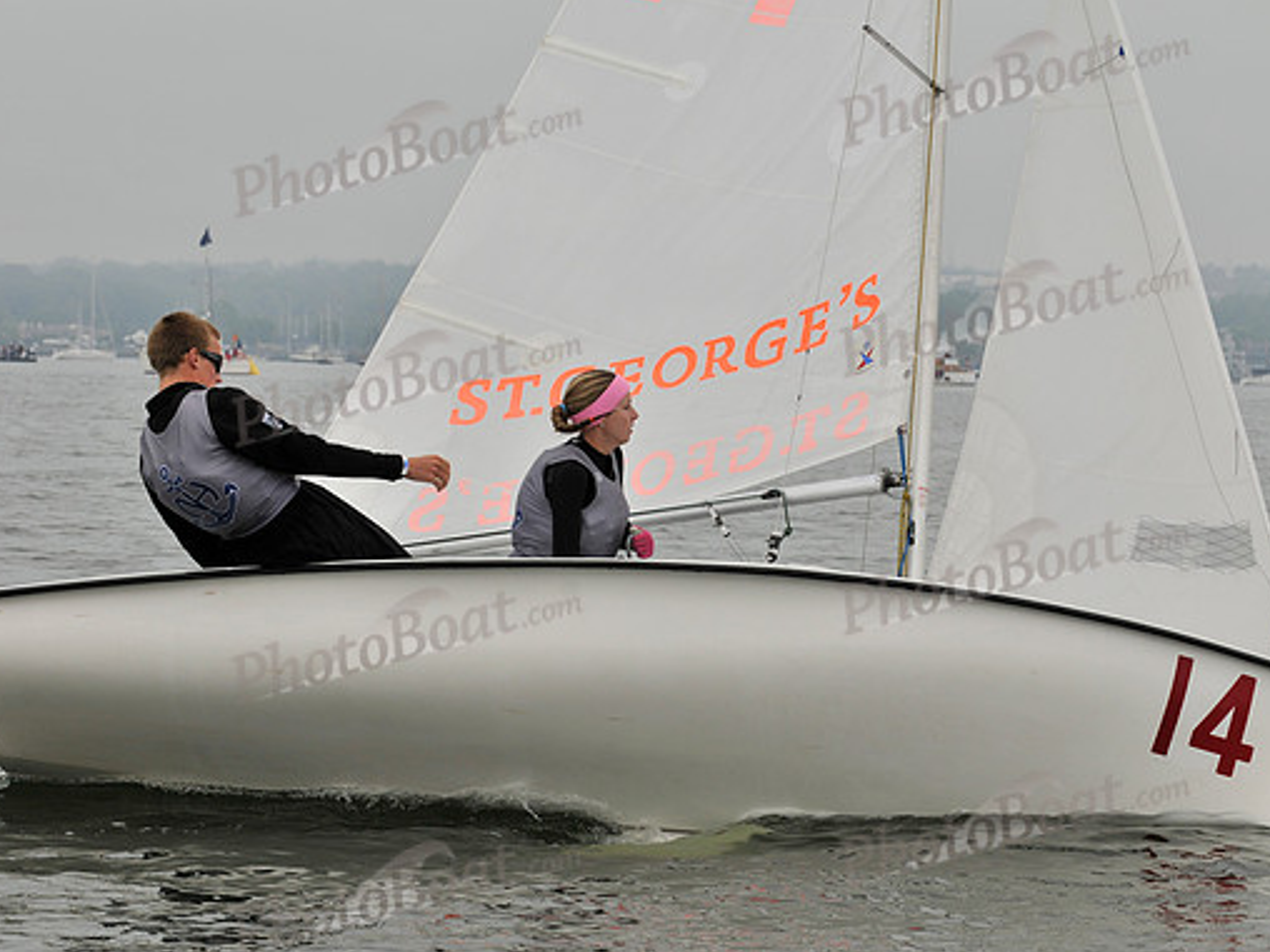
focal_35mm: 161
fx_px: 5907
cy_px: 476
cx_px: 710
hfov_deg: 12.3
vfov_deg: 9.2
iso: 200
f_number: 9
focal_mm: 98
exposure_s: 1/640
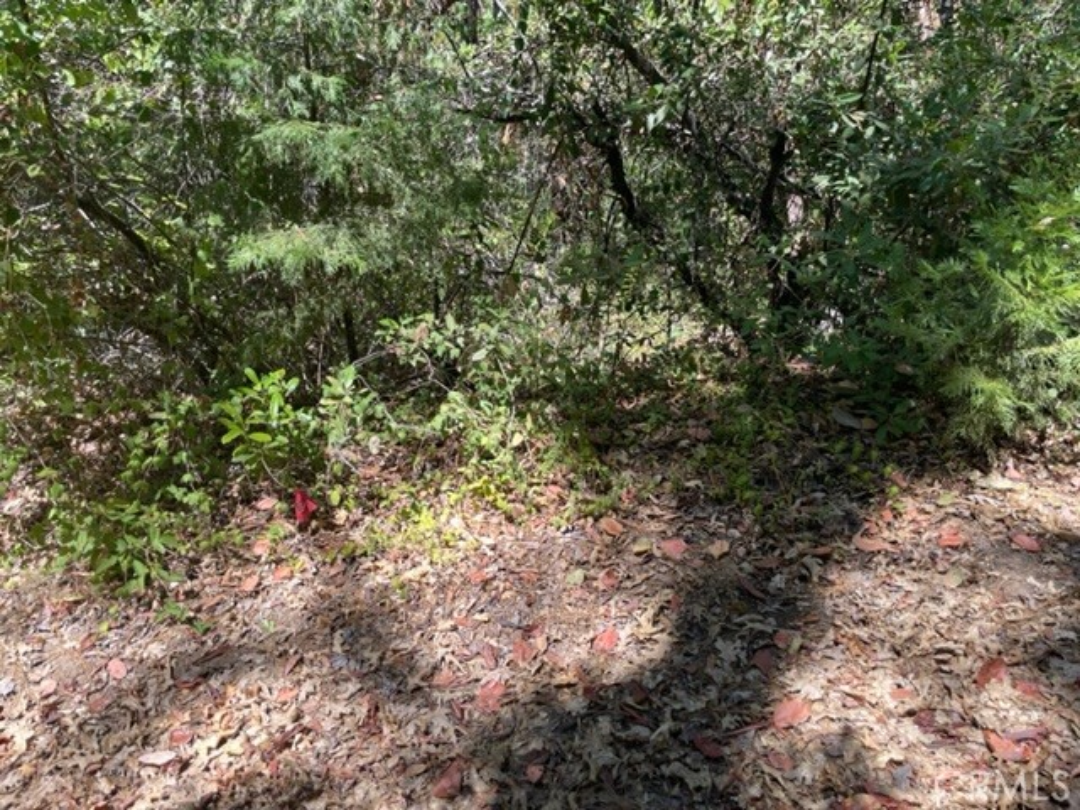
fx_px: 811
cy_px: 405
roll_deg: +0.4
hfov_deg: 67.3
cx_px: 540
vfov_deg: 53.1
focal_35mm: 26
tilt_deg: -23.3
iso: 32
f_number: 1.6
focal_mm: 4.2
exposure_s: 1/303
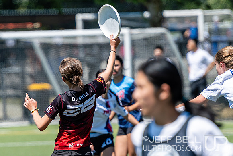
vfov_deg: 2.6
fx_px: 3492
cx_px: 60
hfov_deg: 3.8
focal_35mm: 539
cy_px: 84
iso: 100
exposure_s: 1/1600
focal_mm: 200
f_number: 3.2
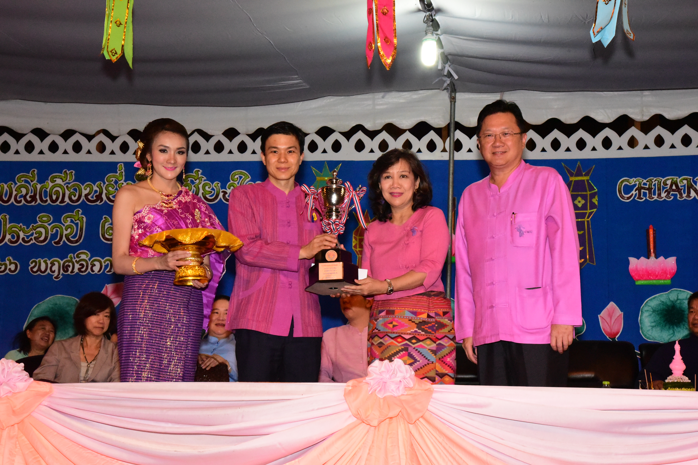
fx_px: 1260
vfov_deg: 20.9
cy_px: 232
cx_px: 349
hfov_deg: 31.0
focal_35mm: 65
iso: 12800
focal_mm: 65
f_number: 14
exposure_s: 1/100
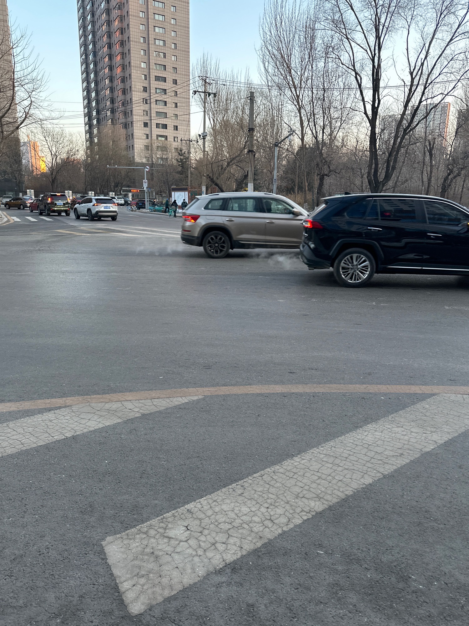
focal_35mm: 24
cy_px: 313
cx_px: 234
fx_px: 434
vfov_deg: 71.6
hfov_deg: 56.8
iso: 125
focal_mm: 6.86
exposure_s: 1/121
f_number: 1.78
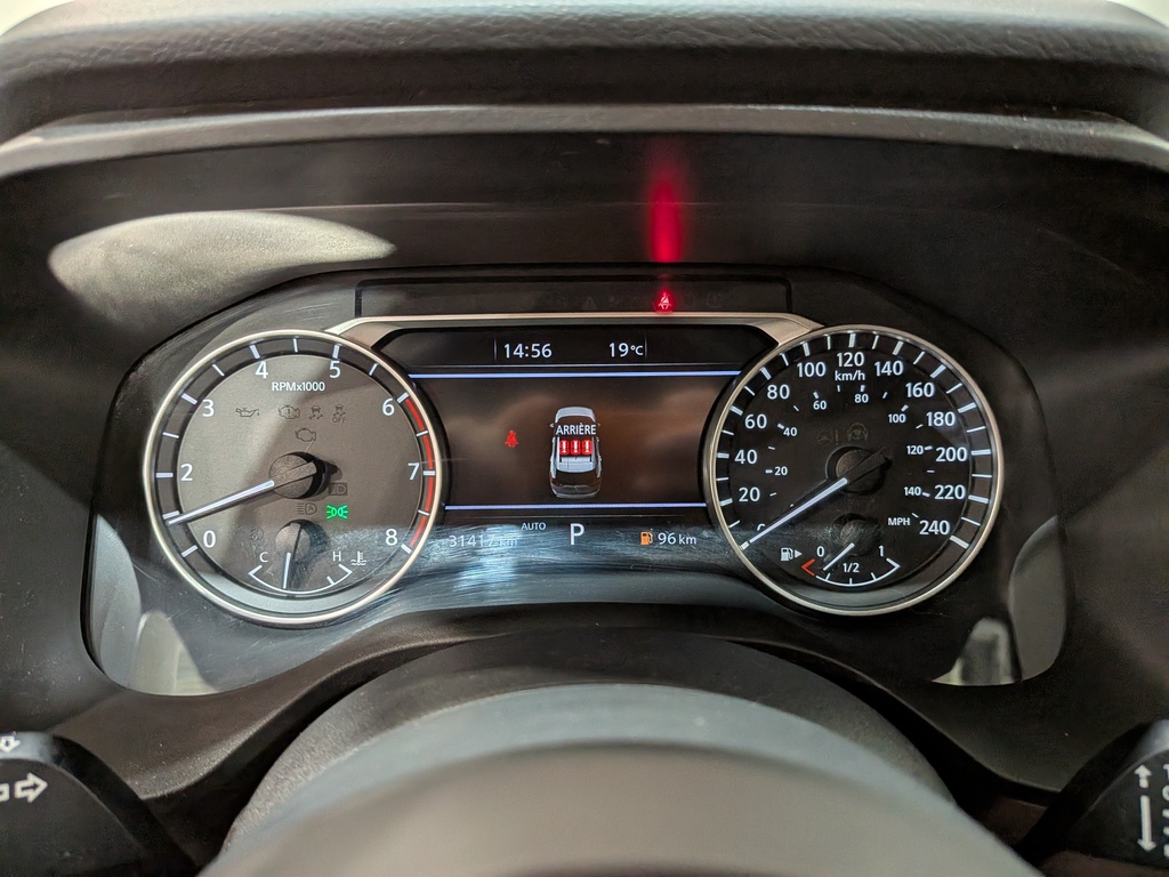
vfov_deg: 56.8
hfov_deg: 71.6
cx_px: 584
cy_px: 438
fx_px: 810
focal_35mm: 24
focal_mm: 4.53
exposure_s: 1/120
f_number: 1.7
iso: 103
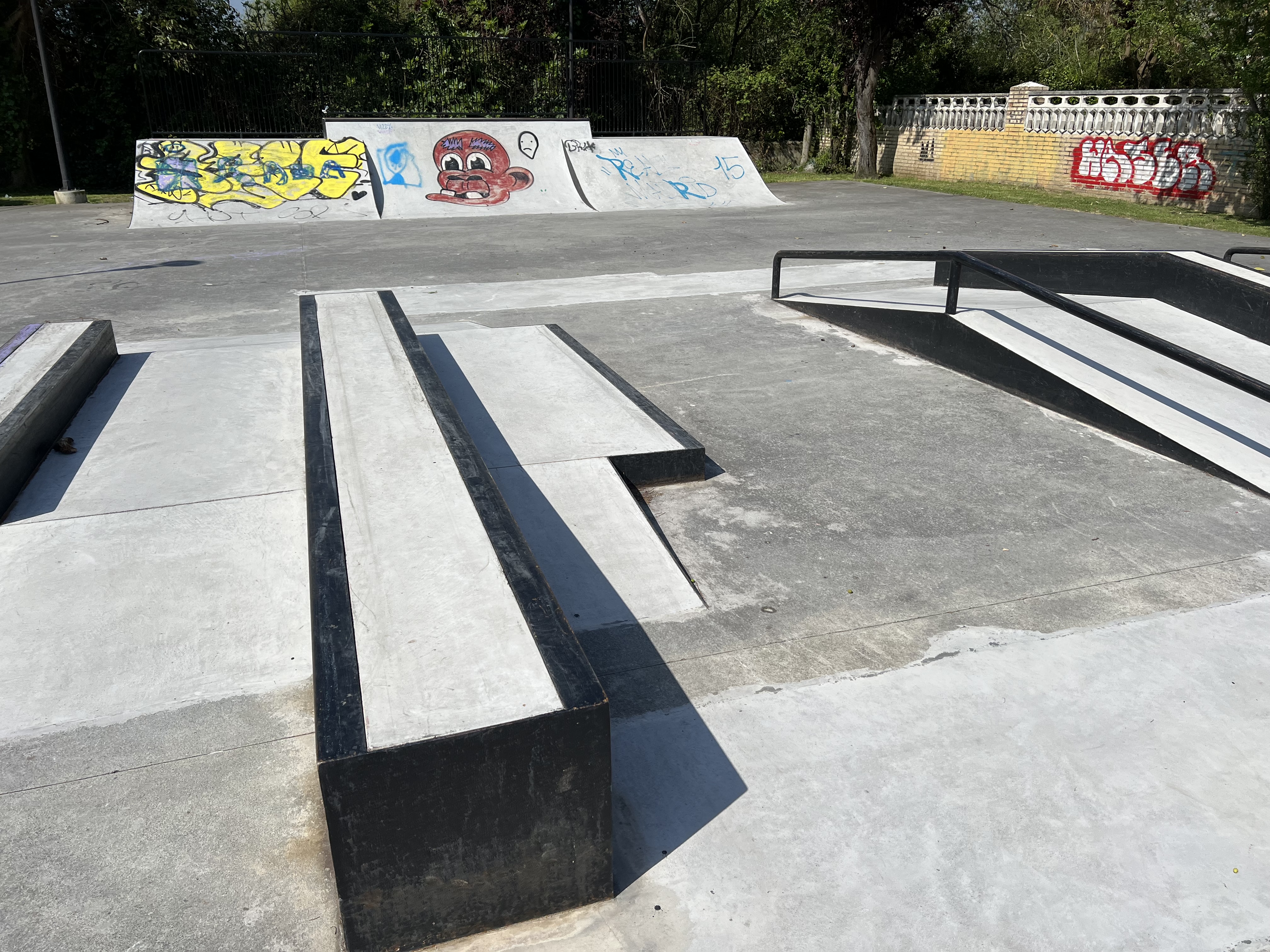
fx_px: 954
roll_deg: -1.1
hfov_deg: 67.3
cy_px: 476
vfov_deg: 53.1
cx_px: 635
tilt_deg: -20.9
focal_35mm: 26
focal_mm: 5.7
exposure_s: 1/8696
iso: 50
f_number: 1.5
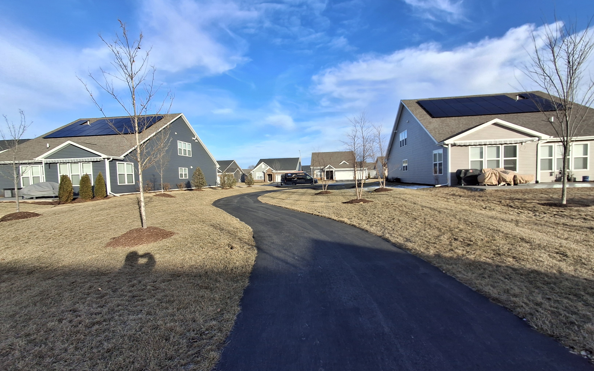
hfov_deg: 94.4
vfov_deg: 68.0
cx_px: 297
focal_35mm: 17
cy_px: 189
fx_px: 275
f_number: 2.2
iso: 40
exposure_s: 1/853
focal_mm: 1.64
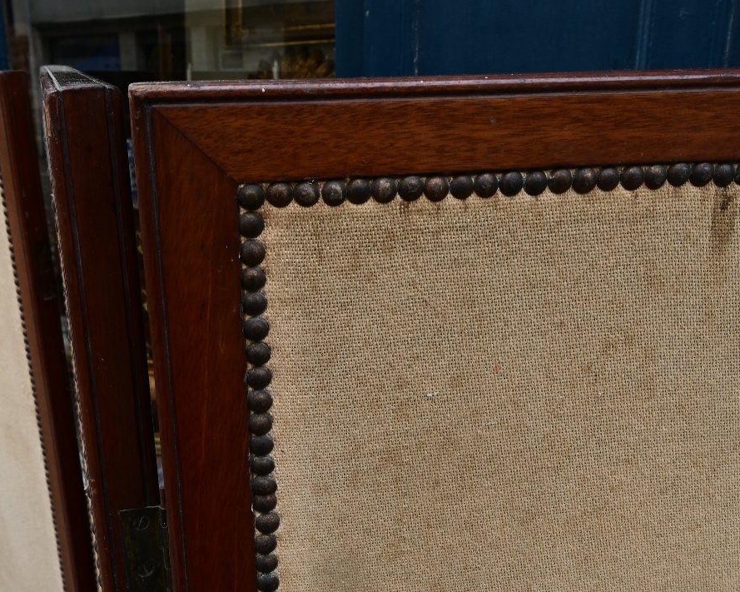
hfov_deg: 47.8
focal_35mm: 38
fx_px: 832
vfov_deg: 39.1
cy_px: 322
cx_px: 316
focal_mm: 20
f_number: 11
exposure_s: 1/60
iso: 400
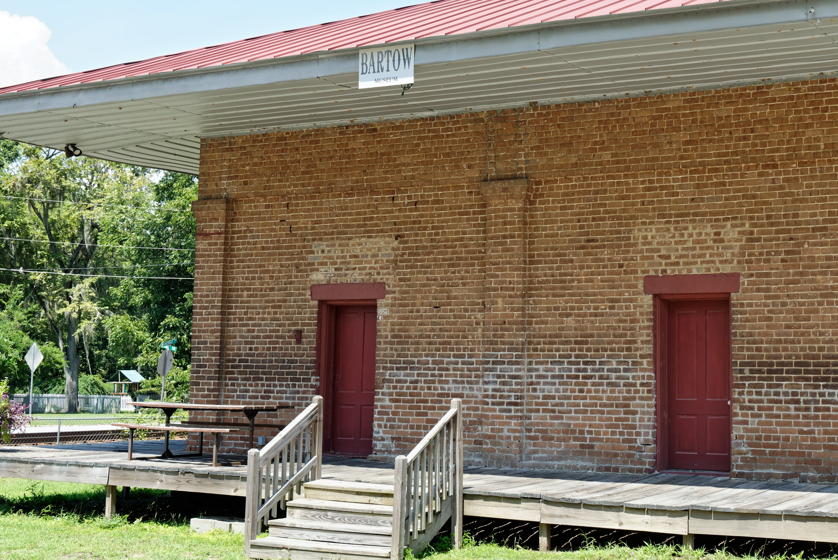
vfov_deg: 24.6
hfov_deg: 35.6
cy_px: 216
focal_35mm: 55
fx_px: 1281
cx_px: 605
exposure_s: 1/60
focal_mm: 35
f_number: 8
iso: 100
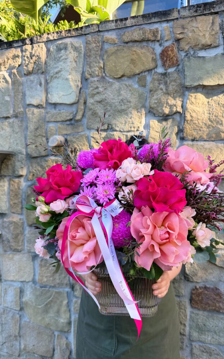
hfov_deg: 47.4
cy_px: 183
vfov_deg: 70.4
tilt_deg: -2.9
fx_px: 254
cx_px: 130
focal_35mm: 26
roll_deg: -2.6
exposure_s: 1/363
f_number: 1.78
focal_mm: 6.76
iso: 80
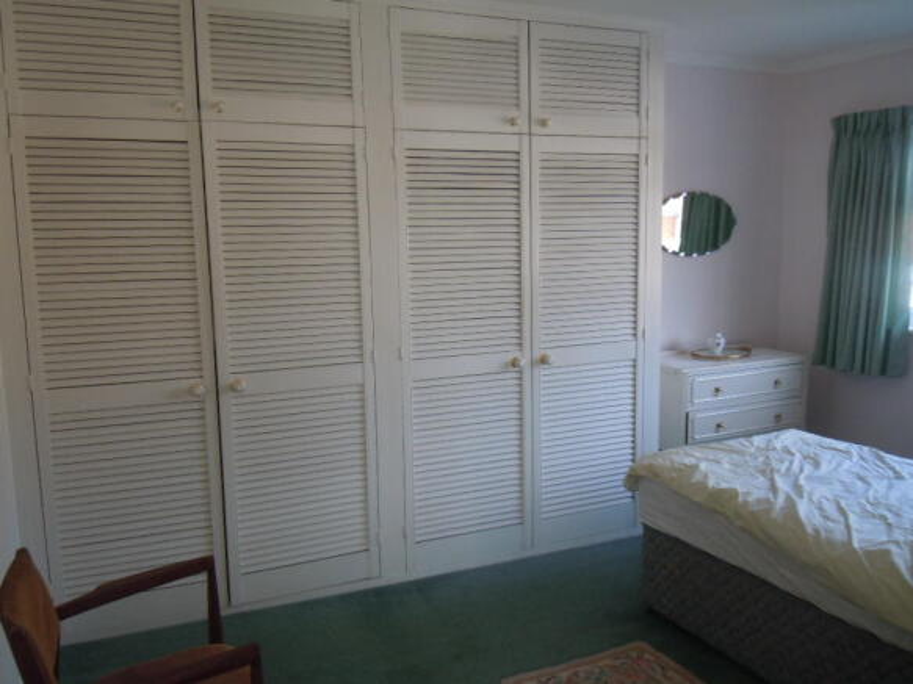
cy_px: 342
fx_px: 791
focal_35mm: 30
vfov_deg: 46.8
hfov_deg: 60.0
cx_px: 456
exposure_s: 1/60
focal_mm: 5.4
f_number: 3.5
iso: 200
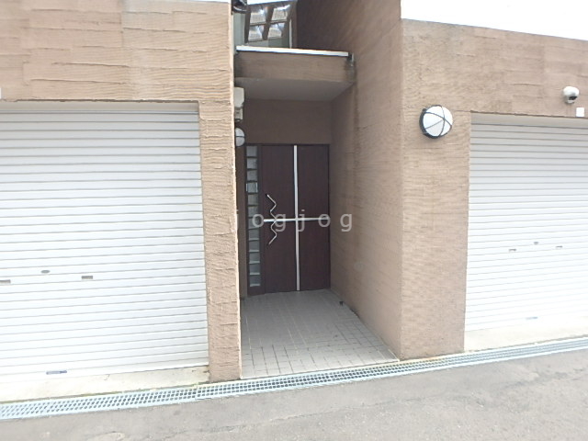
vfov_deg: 63.4
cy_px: 220
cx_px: 294
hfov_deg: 79.0
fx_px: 357
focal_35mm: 21
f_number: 3.5
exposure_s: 1/30
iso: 250
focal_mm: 3.7
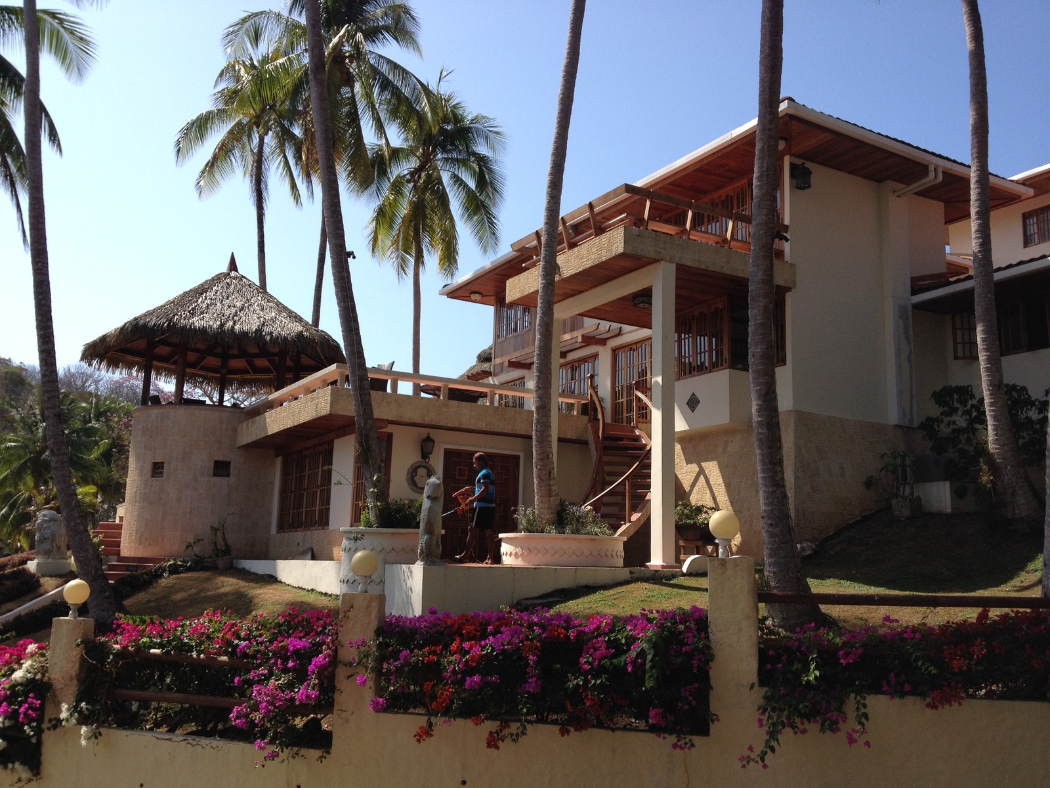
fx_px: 1062
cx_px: 525
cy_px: 394
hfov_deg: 52.6
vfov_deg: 40.7
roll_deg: -1.6
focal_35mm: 35
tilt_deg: +6.9
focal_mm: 4.28
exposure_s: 1/1493
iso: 50
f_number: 2.4
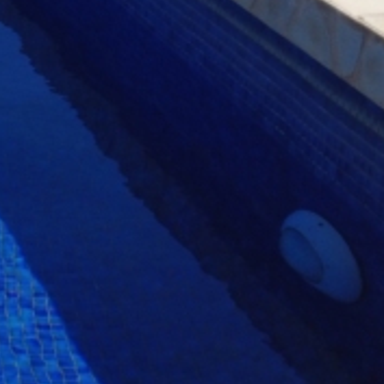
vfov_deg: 14.3
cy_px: -49
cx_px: -479
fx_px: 1494
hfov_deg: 12.2
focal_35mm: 119
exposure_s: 1/2000
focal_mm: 4.4
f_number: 1.8
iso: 100
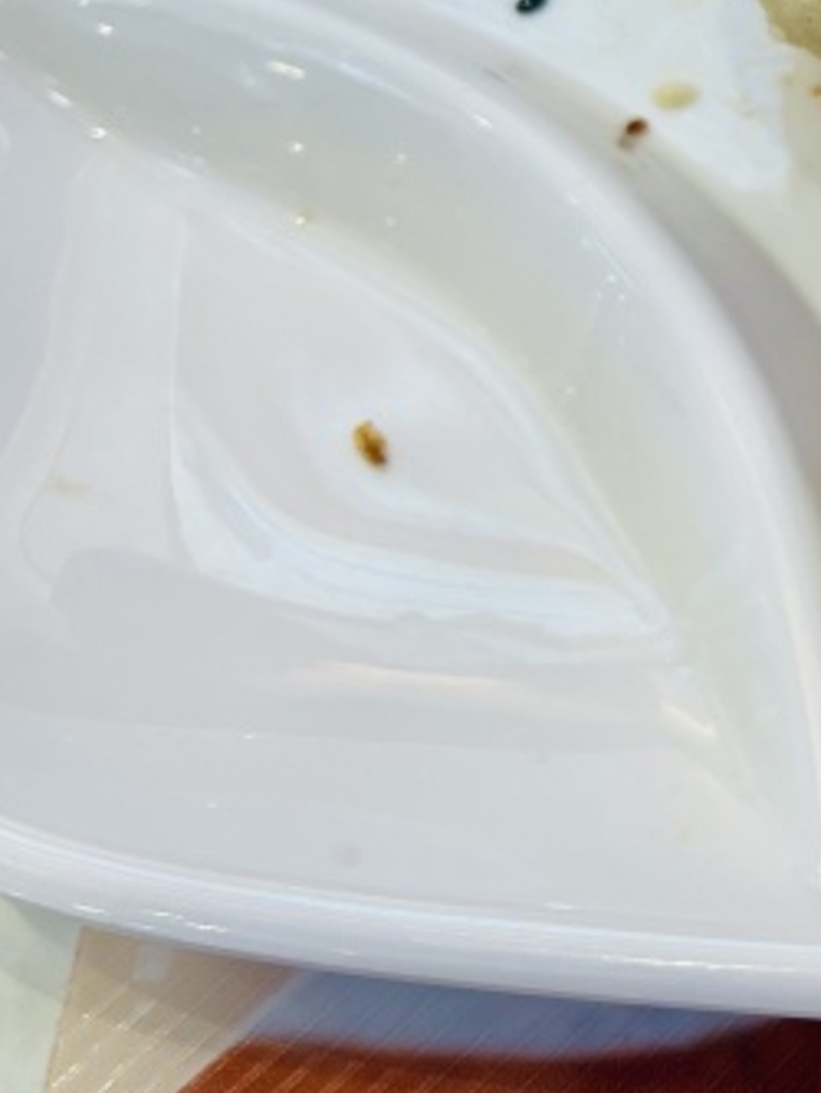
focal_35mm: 80
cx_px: 1360
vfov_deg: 23.7
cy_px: 85
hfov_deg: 16.2
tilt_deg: -55.6
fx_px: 2528
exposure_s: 1/121
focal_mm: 5.1
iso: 32
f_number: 1.6
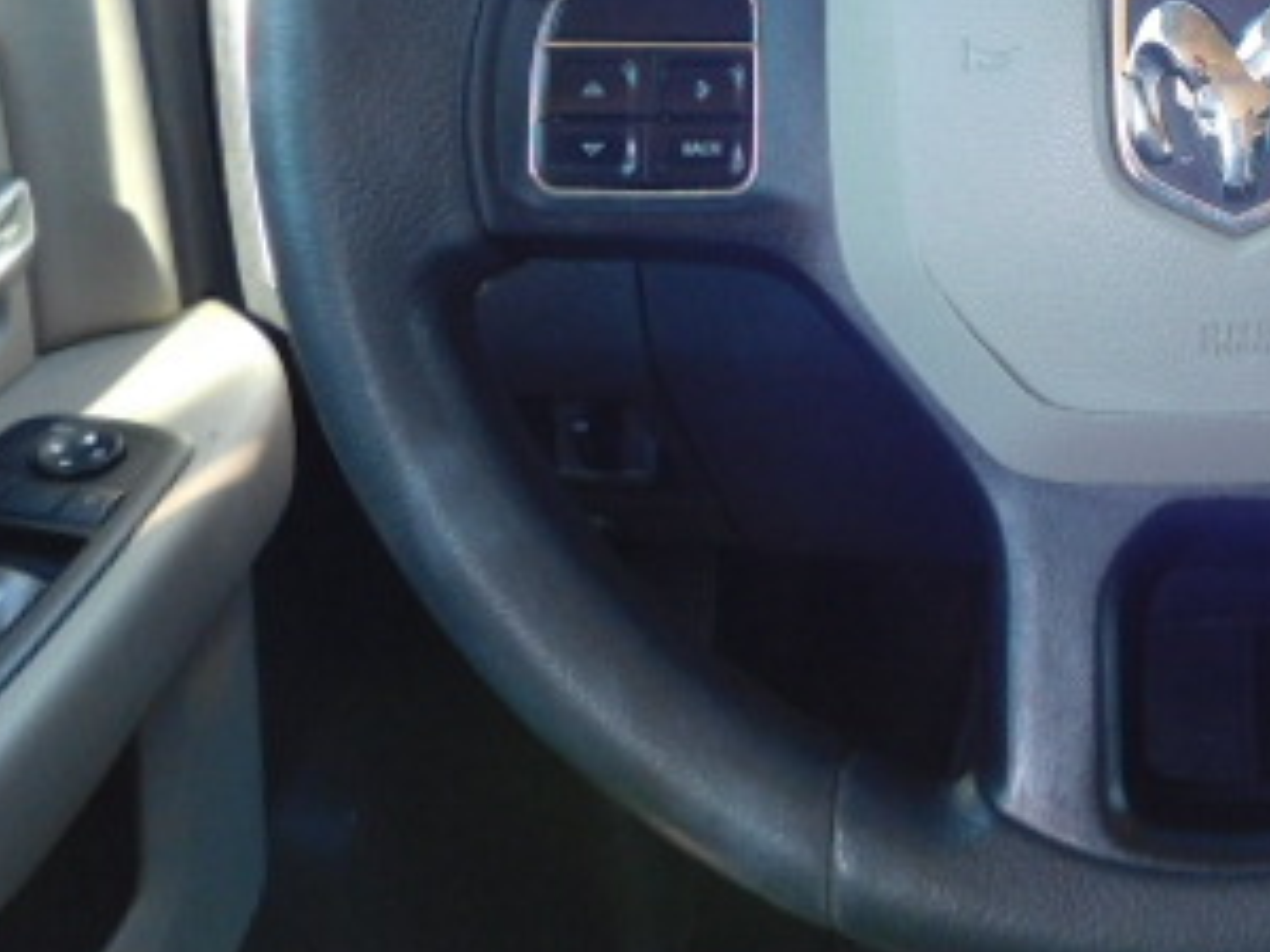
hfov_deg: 35.6
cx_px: 1232
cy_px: 25
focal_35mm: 49
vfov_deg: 28.1
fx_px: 1798
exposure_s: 1/30
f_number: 3
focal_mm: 4
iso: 160
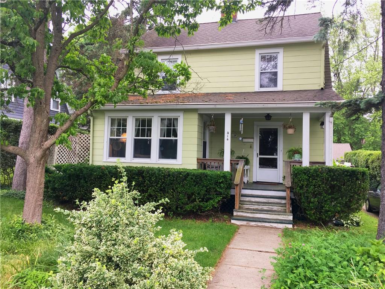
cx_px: 192
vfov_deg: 48.2
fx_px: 323
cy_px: 144
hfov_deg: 61.7
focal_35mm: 29
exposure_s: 1/60
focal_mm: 4.15
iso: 32
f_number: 2.2
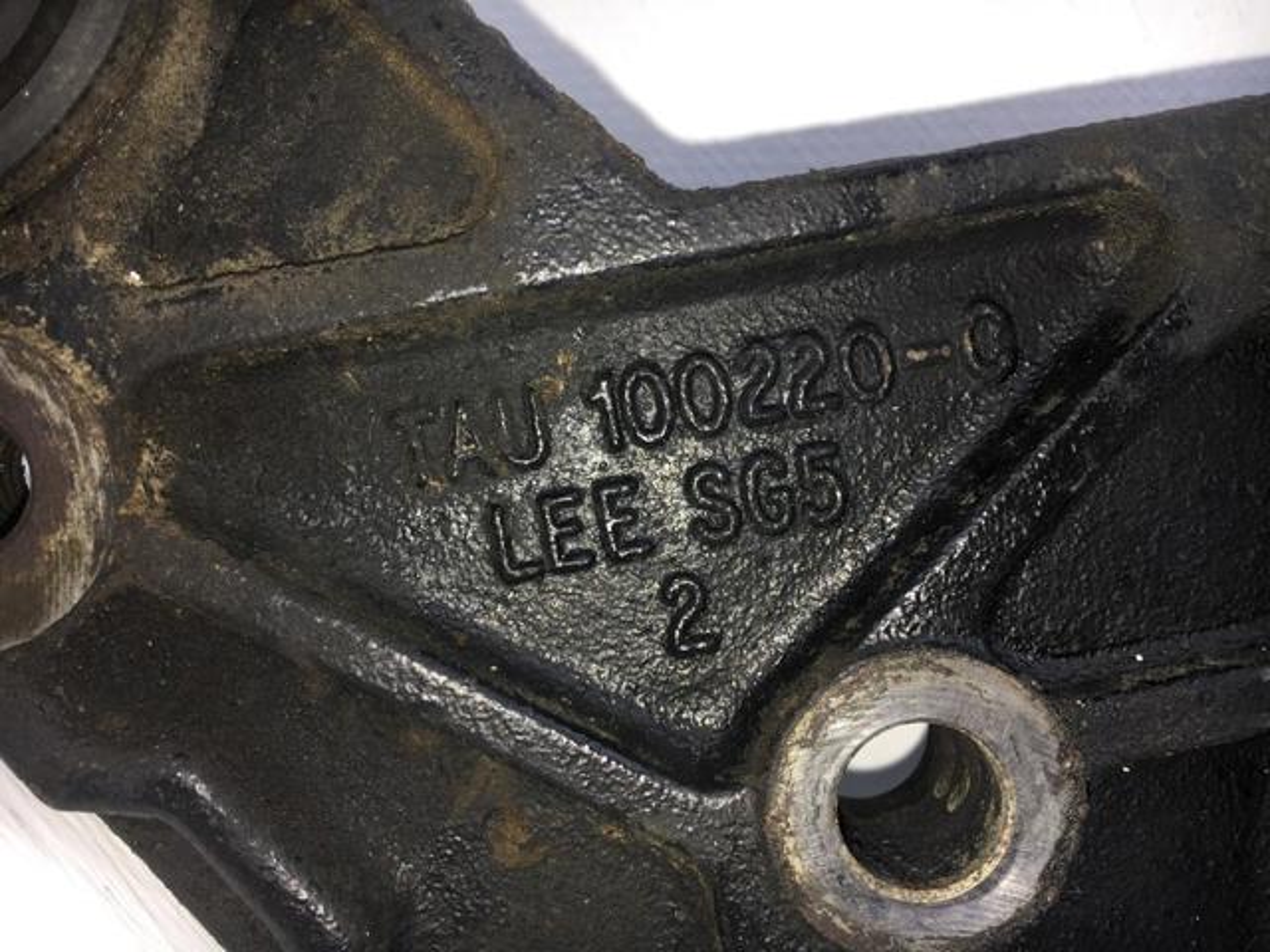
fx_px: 1064
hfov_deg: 61.7
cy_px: 476
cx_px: 635
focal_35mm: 29
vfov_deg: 48.2
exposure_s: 1/98
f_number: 2.2
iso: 25
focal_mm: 4.15
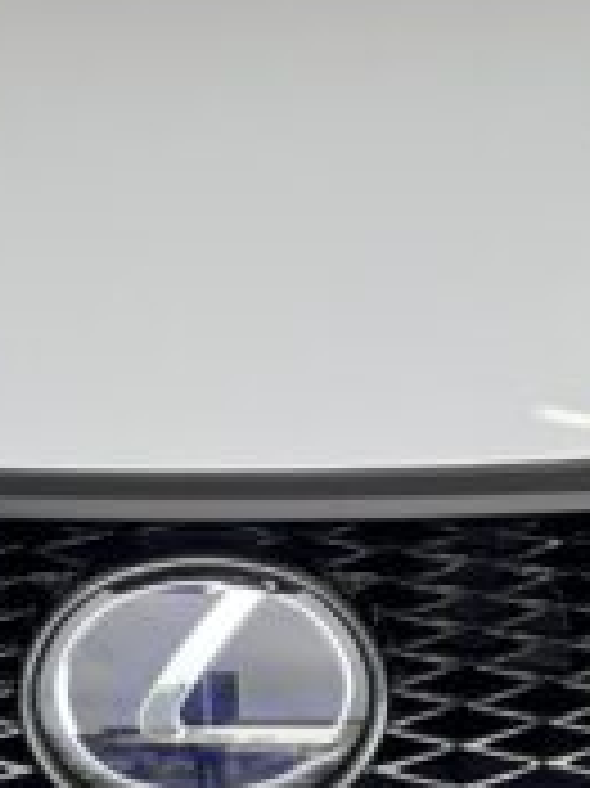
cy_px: -563
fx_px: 8510
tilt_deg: -0.6
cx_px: 221
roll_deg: +0.4
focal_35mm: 374
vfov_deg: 5.2
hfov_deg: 4.0
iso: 25
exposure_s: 1/121
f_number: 2.2
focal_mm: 7.5
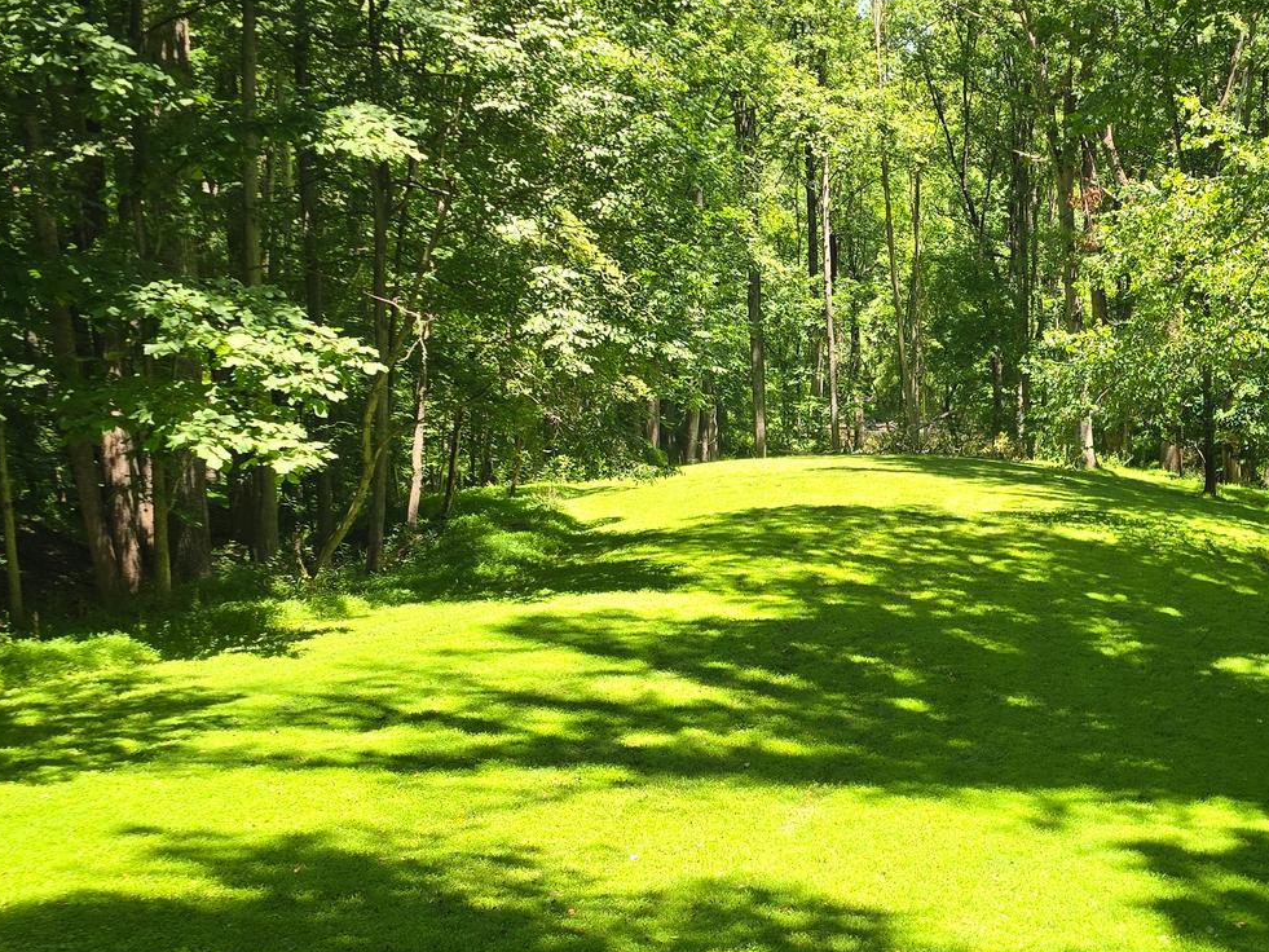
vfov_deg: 30.2
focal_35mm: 48
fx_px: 1760
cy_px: 570
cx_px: 1019
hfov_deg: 38.2
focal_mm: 6.3
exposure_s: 1/180
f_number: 1.7
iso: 16
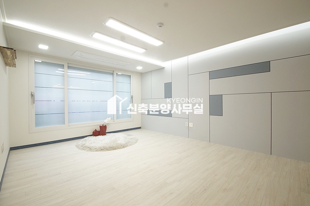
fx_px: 129
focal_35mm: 15
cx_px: 155
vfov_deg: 77.2
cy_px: 103
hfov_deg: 100.4
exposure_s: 1/50
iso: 1600
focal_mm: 10
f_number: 9
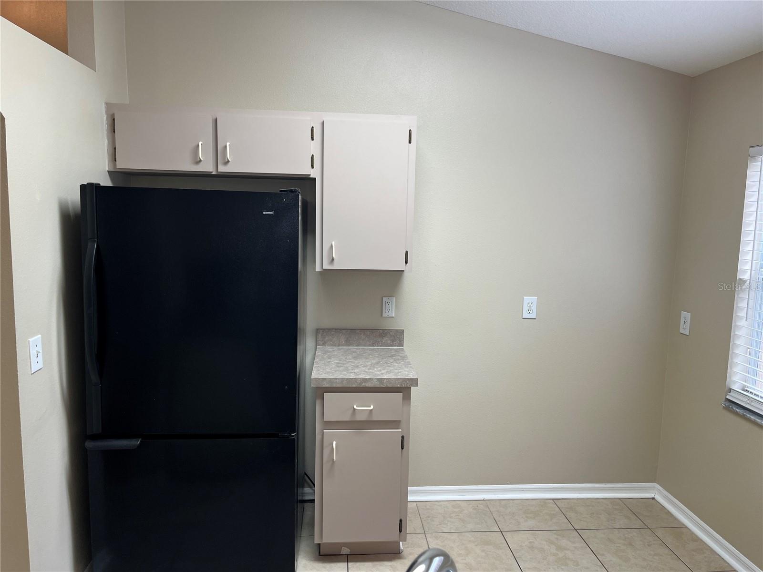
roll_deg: -1.4
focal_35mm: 26
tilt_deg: -6.8
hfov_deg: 67.3
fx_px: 573
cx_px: 382
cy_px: 286
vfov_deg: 53.1
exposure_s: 1/64
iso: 64
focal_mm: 5.1
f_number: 1.6
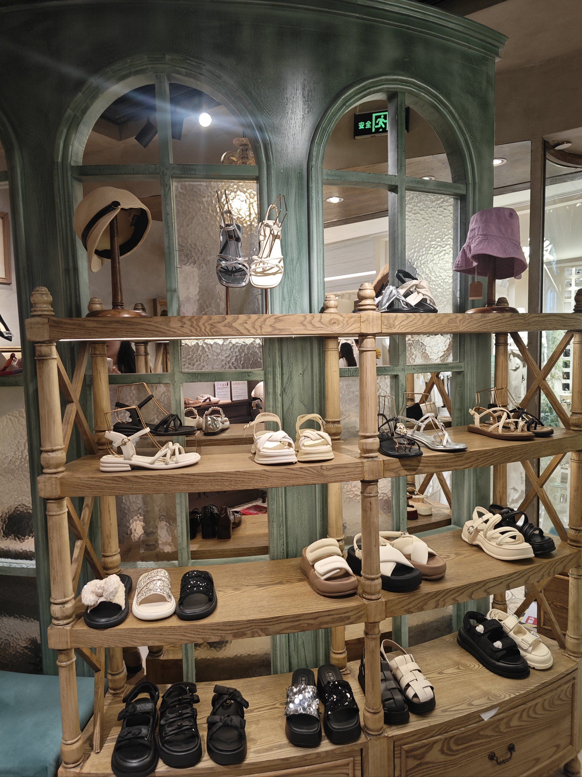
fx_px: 516
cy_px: 388
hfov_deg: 58.9
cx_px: 291
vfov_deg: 73.9
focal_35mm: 23
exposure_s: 1/100
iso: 100
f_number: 1.8
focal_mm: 5.43
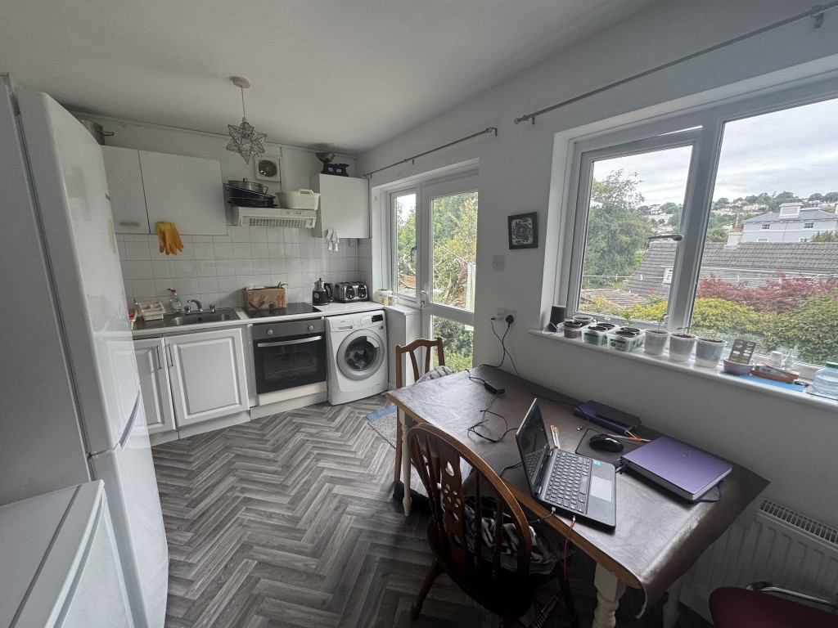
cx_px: 419
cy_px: 314
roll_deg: -0.1
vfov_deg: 85.7
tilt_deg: -9.5
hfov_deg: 102.1
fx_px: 339
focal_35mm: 14
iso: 50
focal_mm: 2.22
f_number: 2.2
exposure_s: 1/99
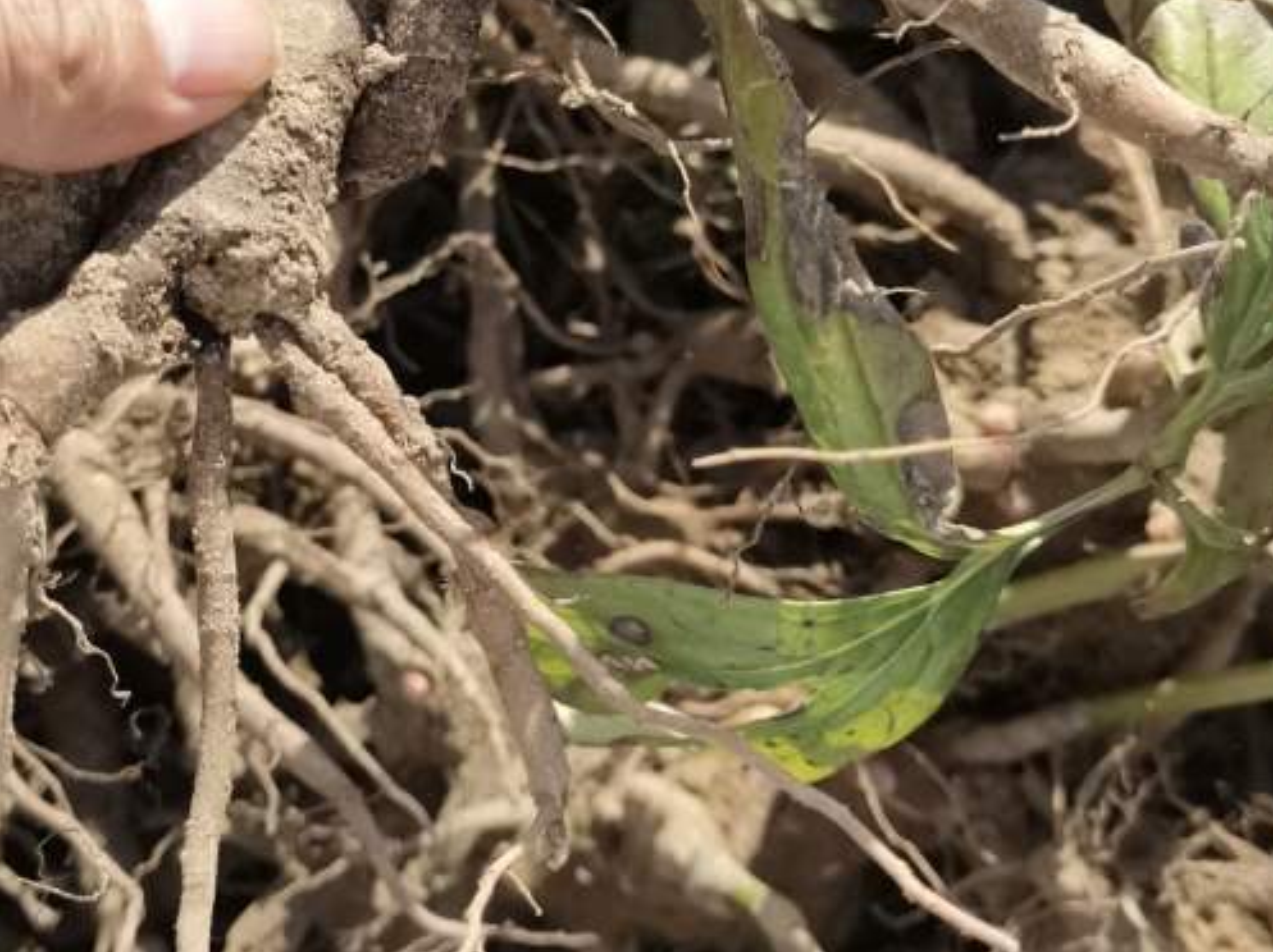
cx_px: 448
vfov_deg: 24.8
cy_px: 193
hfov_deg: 33.0
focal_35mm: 58
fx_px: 2131
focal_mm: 5.58
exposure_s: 1/736
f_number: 1.9
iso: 50
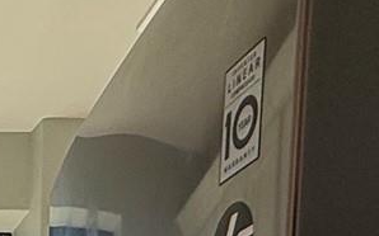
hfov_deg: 17.8
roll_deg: +0.5
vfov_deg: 10.1
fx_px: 1053
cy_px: 665
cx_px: -221
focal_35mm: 102
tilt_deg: -5.7
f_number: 2.2
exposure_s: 1/114
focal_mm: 2.22
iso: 64
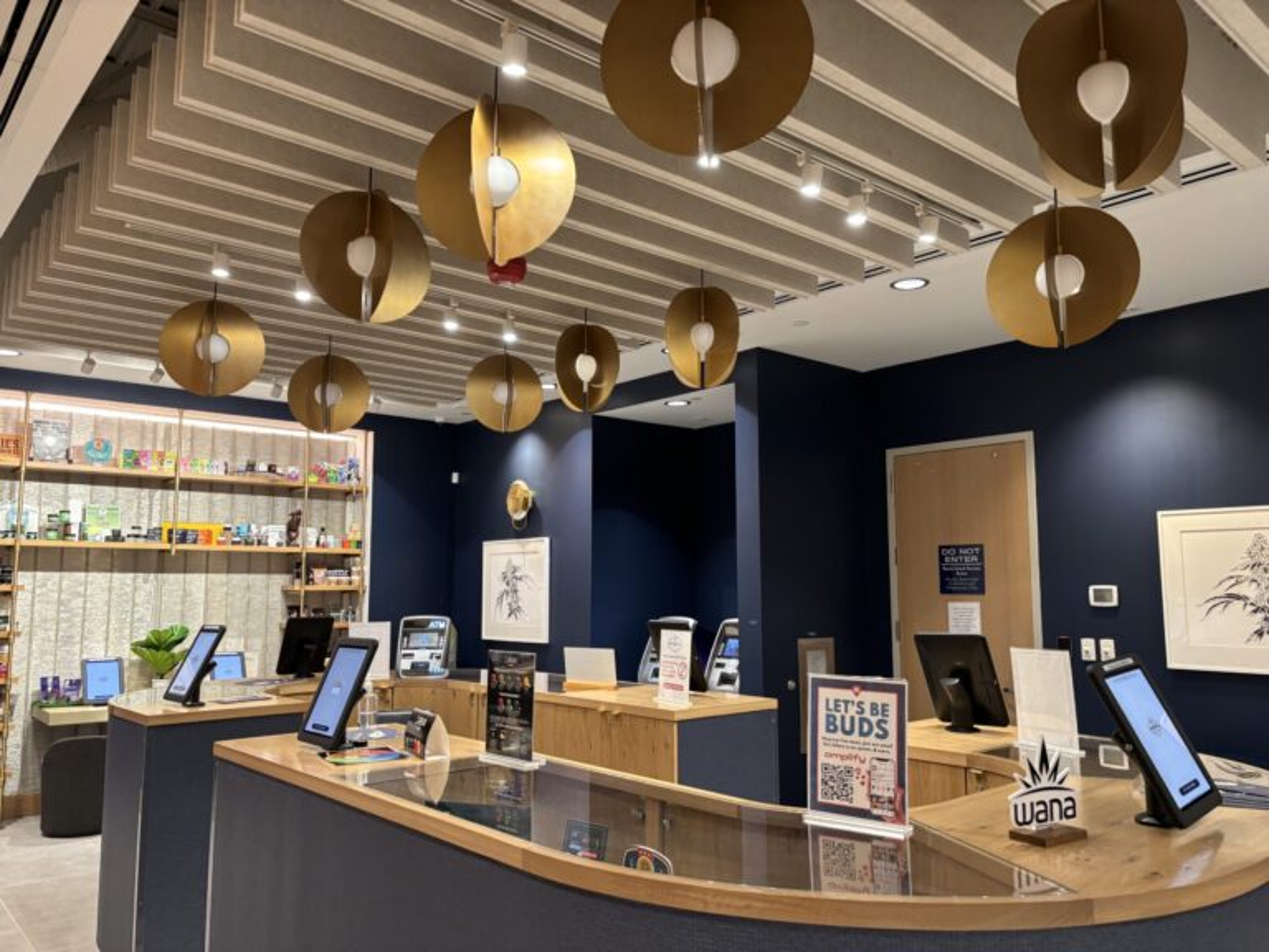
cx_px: 634
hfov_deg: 67.3
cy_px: 476
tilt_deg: +8.4
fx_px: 953
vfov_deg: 53.1
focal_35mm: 26
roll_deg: +0.2
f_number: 1.6
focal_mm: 5.96
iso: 160
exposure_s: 1/60
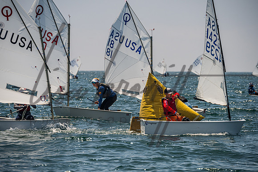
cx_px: 134
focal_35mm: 268
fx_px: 1923
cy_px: 86
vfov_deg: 5.1
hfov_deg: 7.7
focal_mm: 250
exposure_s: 1/1600
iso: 250
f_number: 8
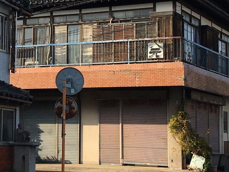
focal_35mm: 104
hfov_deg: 18.5
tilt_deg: +6.2
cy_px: 60
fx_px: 688
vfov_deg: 14.2
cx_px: 19
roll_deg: -1.1
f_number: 2.2
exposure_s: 1/1183
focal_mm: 4.15
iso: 25
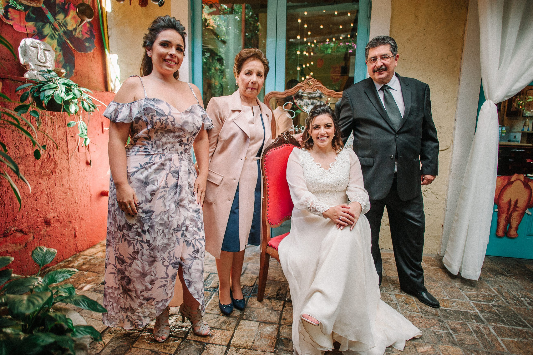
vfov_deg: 61.9
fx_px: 296
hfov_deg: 84.0
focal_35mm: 20
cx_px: 266
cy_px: 178
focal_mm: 20
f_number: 1.8
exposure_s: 1/400
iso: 400
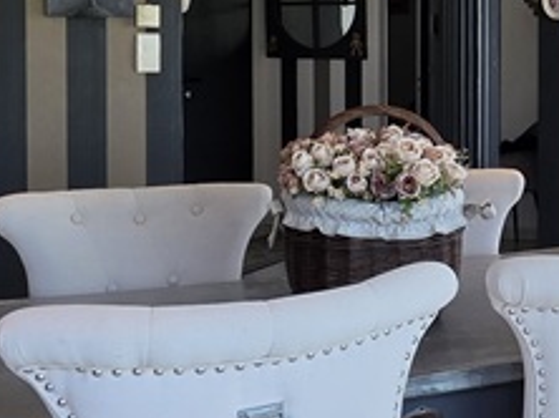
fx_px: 968
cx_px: 551
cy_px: 78
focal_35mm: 60
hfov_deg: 30.1
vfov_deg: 24.0
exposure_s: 1/100
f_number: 1.9
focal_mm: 2.2
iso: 25
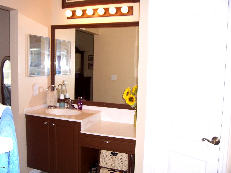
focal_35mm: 34
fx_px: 227
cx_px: 116
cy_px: 86
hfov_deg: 54.0
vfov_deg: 41.8
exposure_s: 1/60
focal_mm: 5.6
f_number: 2.7
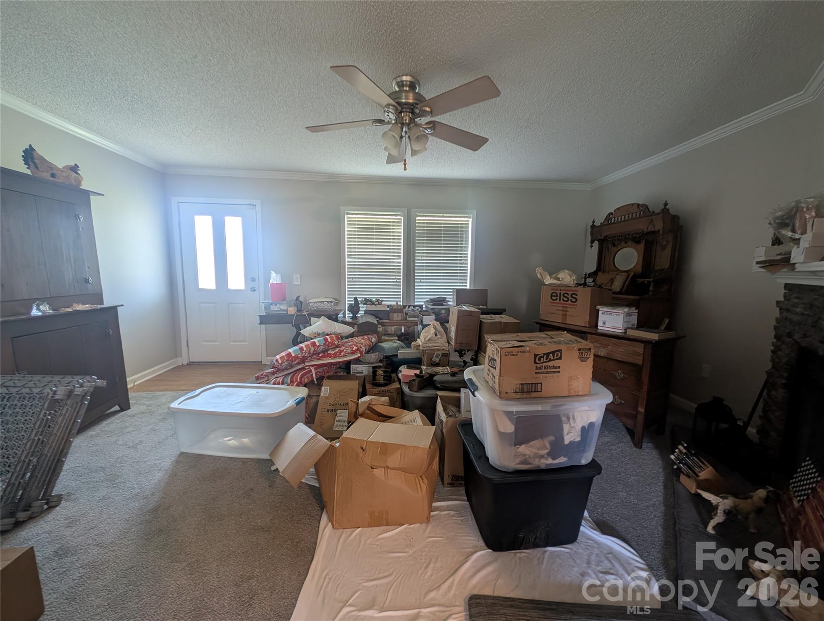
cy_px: 310
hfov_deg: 110.5
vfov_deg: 94.6
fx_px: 286
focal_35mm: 12
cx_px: 412
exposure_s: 1/24
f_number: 1.95
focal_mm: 2.23
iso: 107
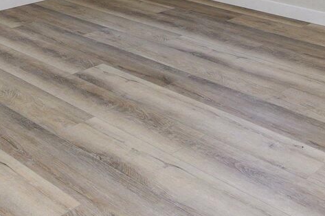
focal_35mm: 65
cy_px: -151
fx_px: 586
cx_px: 197
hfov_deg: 30.9
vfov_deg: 17.6
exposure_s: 1/40
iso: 200
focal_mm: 15
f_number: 9
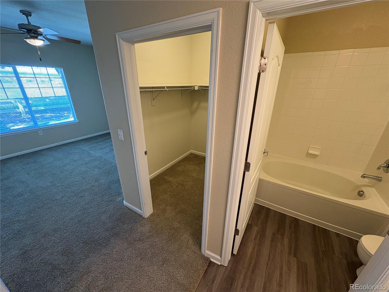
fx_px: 157
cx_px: 194
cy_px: 146
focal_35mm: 14
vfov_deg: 85.7
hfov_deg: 102.1
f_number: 2.2
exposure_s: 1/60
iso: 250
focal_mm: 2.22
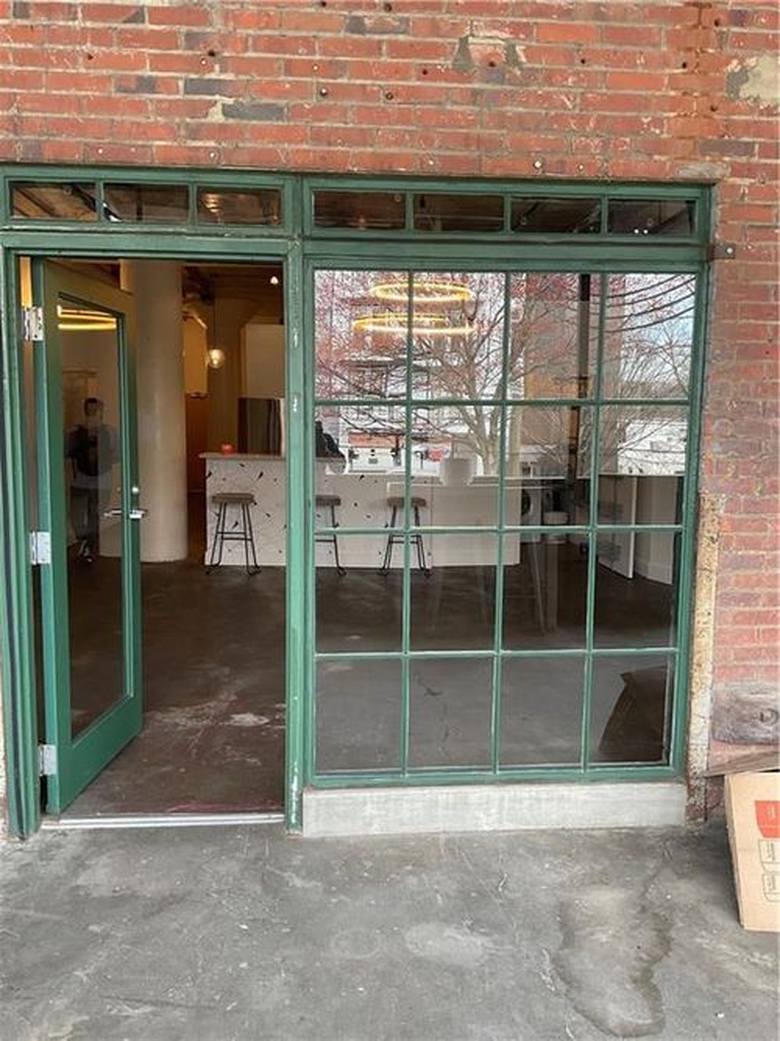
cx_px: 390
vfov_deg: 61.7
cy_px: 520
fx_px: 872
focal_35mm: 29
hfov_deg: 48.2
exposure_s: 1/60
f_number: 1.8
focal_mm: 3
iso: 40
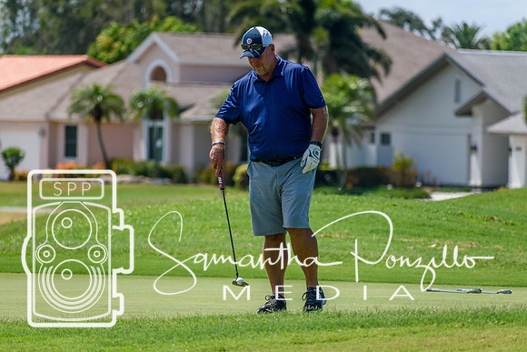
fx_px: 5271
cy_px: 176
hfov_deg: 5.7
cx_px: 264
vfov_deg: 3.8
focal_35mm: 360
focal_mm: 240
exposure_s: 1/1600
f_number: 6
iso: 400
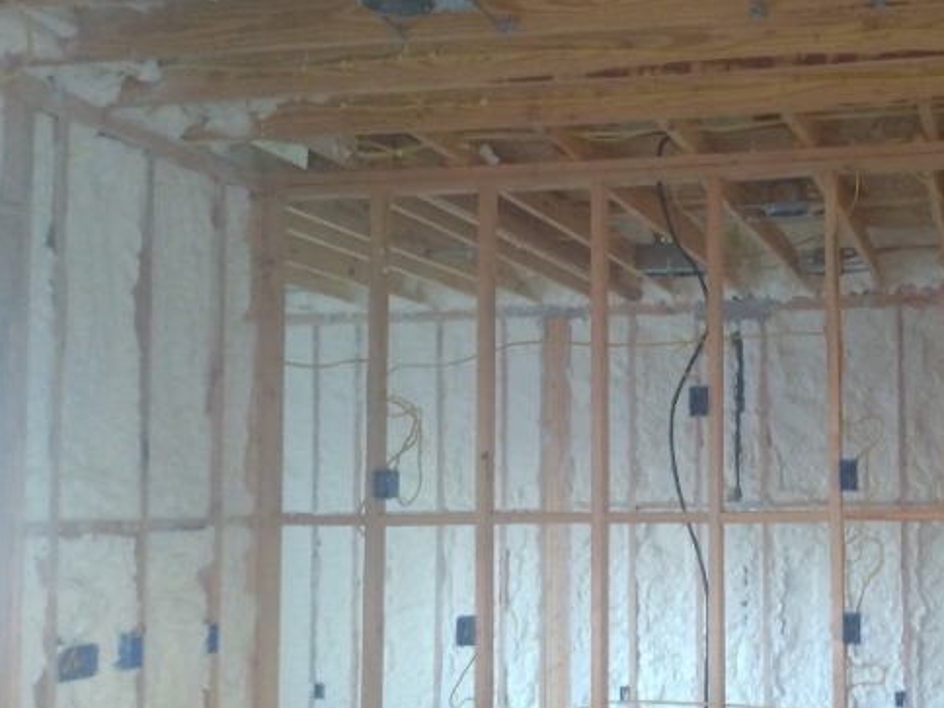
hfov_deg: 46.4
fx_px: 1036
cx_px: 753
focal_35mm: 38
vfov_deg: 37.7
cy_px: 390
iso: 609
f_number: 2
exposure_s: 1/30
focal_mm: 3.54
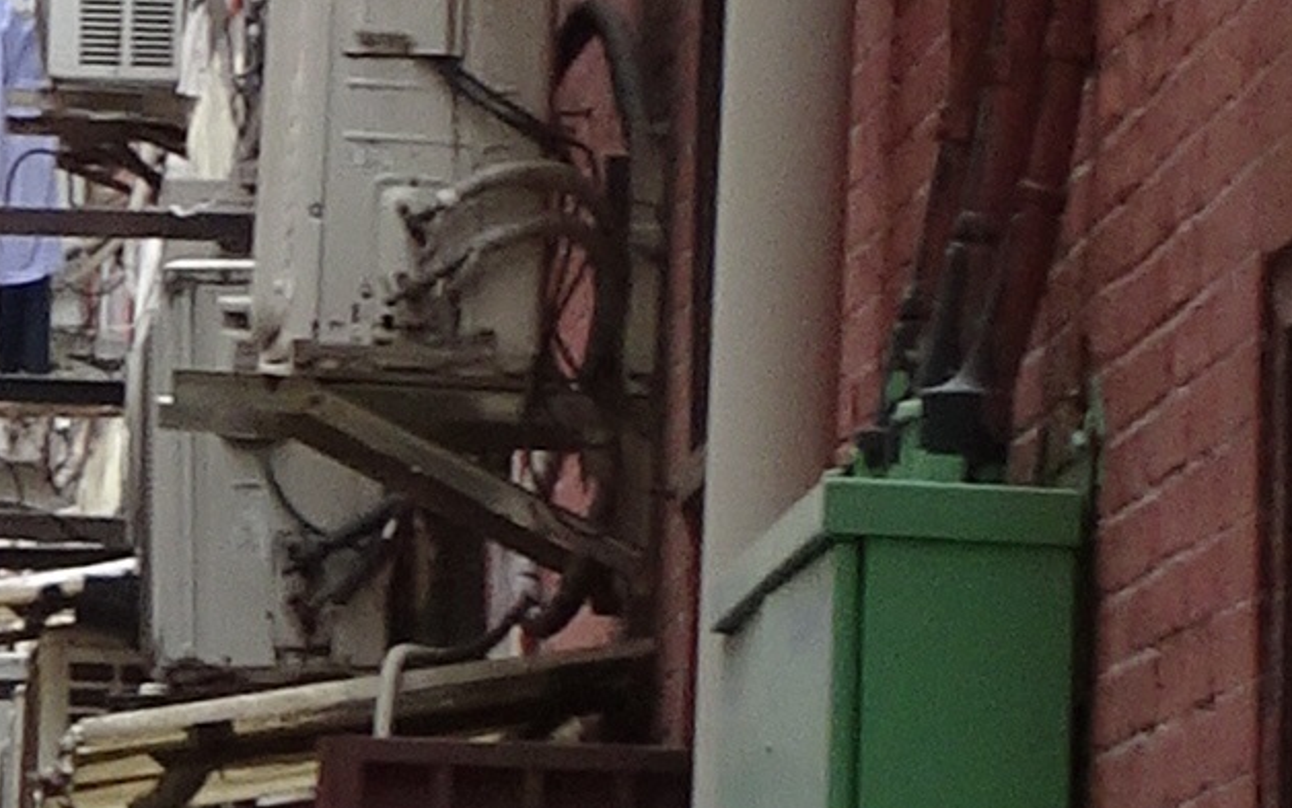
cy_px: -181
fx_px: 13385
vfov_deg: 3.5
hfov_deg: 5.4
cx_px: -1236
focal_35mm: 380
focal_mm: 7.87
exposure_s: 1/60
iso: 80
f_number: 4.5
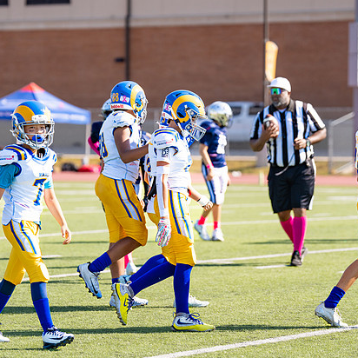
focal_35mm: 185
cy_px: 155
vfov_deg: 9.5
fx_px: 2165
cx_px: 146
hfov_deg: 9.5
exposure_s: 1/2000
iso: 100
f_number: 2.8
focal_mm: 122
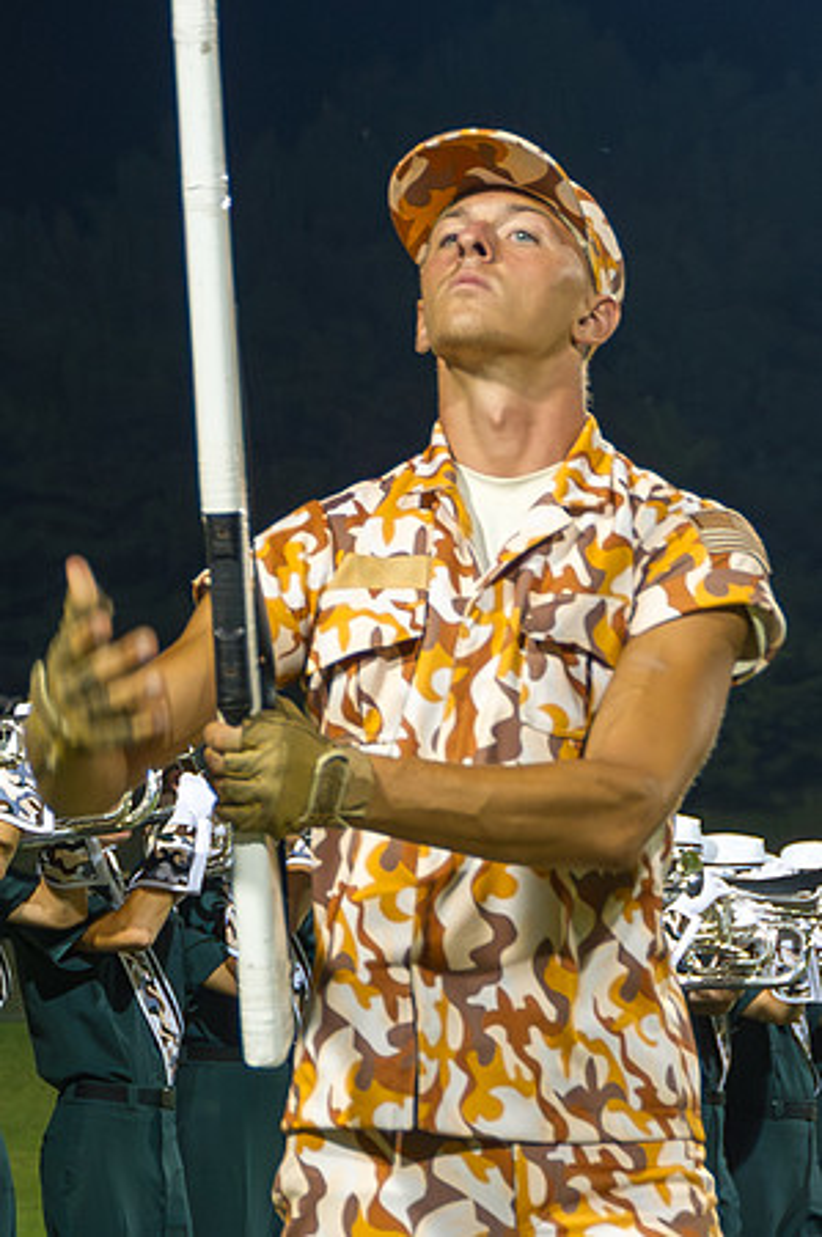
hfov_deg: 8.2
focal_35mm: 168
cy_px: 923
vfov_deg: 12.2
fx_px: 5764
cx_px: 555
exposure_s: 1/160
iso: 2500
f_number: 5.3
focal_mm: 70
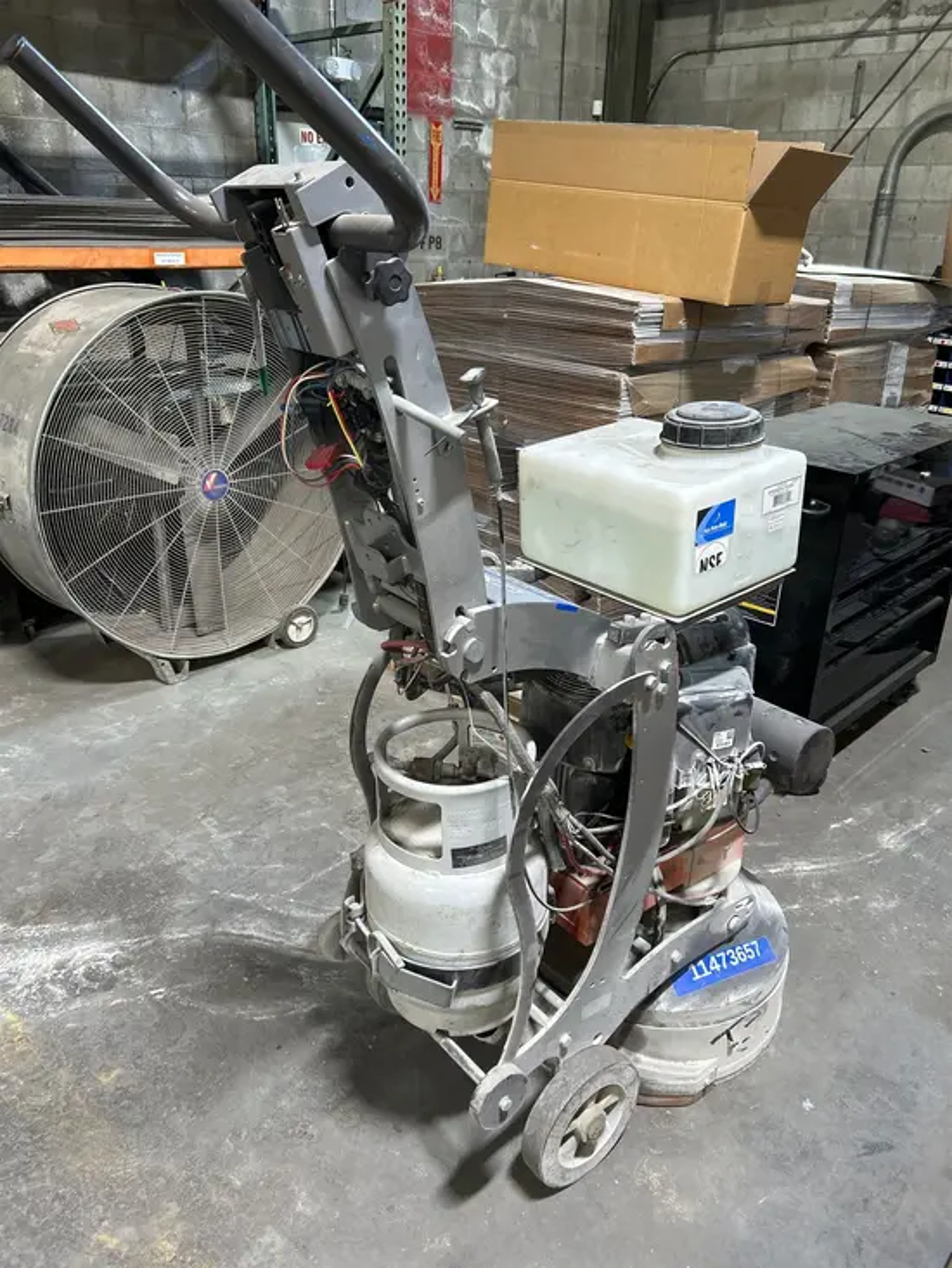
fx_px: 953
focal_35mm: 26
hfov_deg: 53.1
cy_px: 634
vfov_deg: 67.3
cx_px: 476
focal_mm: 5.7
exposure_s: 1/60
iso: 200
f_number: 1.5
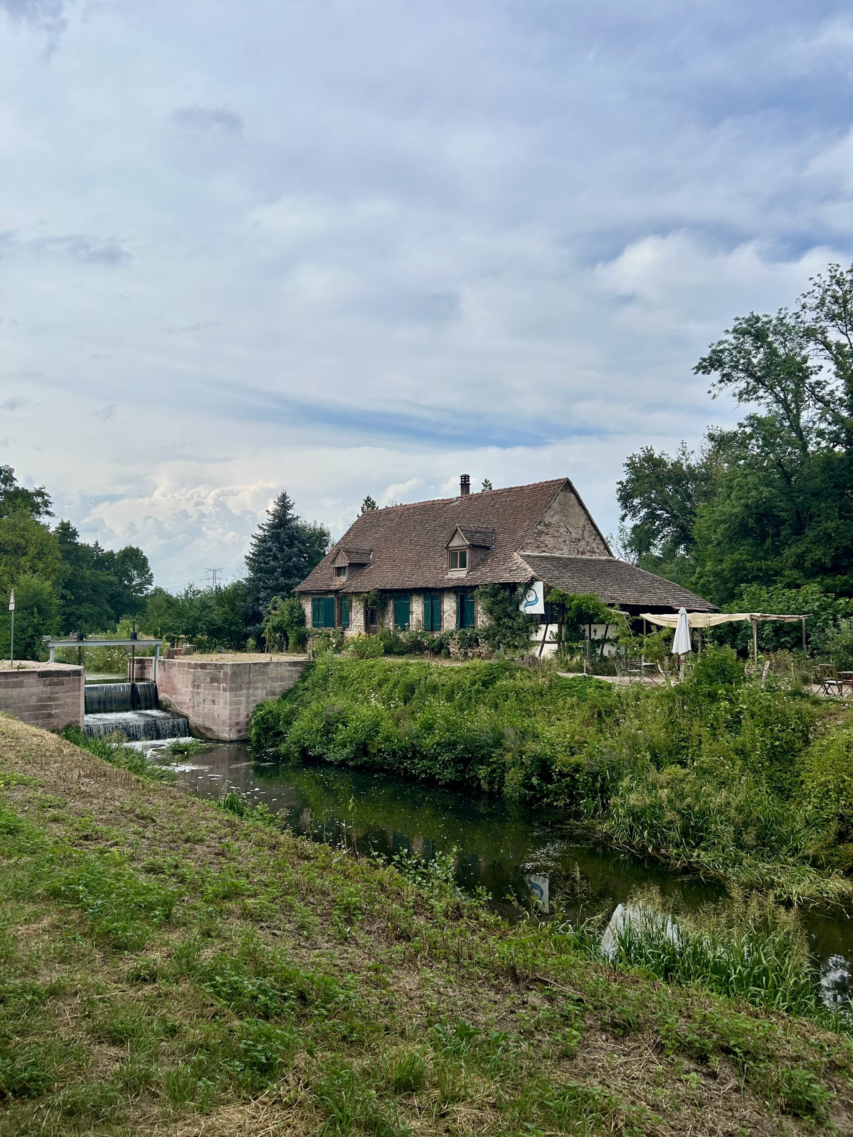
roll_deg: +0.2
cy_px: 568
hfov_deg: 53.1
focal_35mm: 26
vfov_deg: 67.3
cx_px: 426
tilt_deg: +7.2
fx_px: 854
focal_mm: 5.7
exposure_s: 1/5319
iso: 50
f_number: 1.5
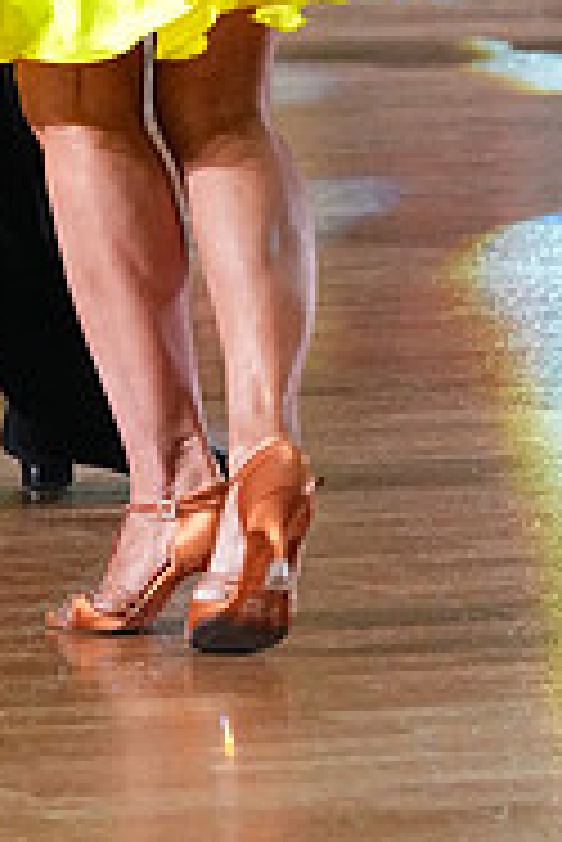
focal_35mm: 373
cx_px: -25
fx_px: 8718
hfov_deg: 3.7
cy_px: -450
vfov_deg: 5.5
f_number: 5.6
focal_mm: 120
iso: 8000
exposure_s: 1/400
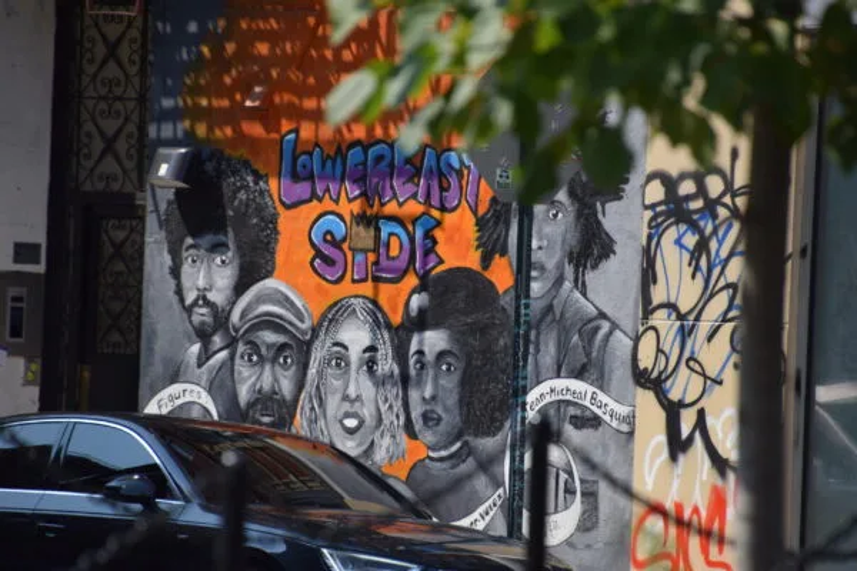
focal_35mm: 405
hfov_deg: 5.1
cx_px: 428
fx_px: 9640
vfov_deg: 3.4
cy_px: 286
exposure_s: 1/1250
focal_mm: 270
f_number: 6.3
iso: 400
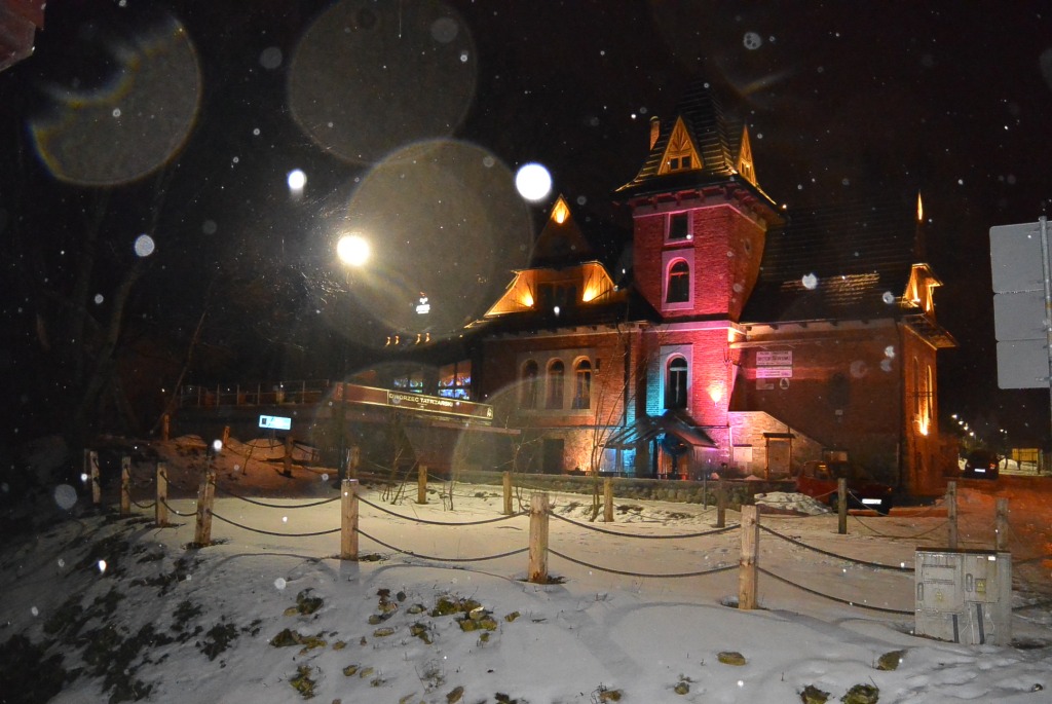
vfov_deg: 45.1
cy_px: 352
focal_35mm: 29
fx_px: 848
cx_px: 526
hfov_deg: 63.6
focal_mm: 11
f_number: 3.5
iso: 3200
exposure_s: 1/60
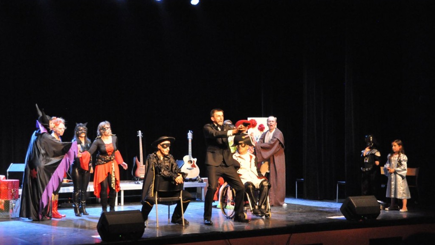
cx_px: 217
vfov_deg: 19.1
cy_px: 142
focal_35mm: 63
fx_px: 727
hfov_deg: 33.3
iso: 3200
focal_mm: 40
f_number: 5.6
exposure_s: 1/20
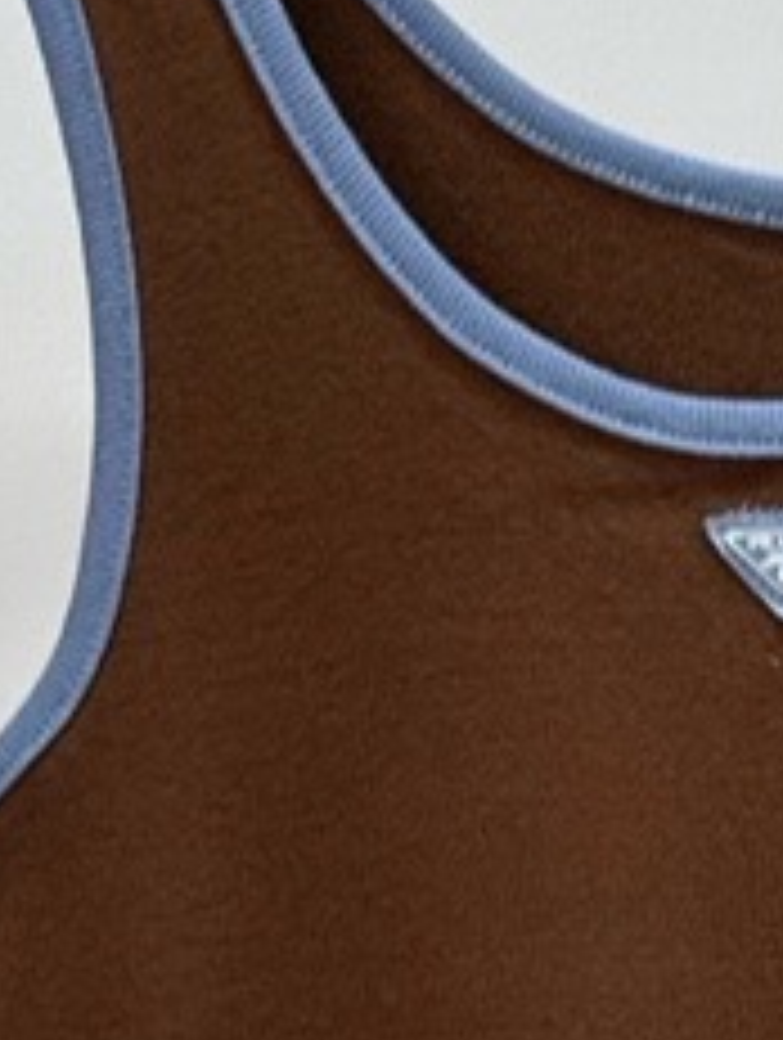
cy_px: 1393
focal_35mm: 177
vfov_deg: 10.9
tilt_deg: -9.2
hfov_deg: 8.4
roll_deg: -0.5
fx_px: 5324
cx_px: 814
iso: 64
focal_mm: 6.86
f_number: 1.78
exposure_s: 1/156
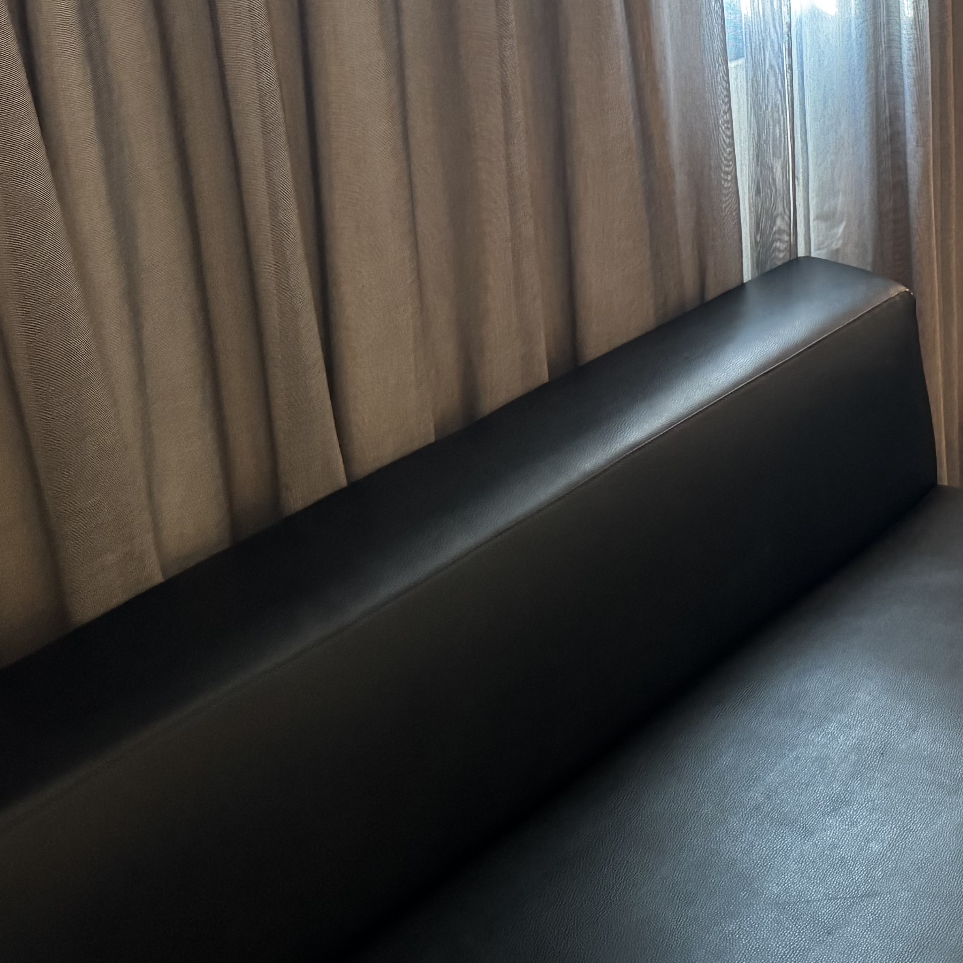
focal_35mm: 51
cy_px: 251
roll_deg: -0.8
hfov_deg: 30.1
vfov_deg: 32.8
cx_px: 1047
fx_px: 1605
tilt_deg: -23.7
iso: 640
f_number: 1.78
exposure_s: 1/50
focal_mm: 6.76
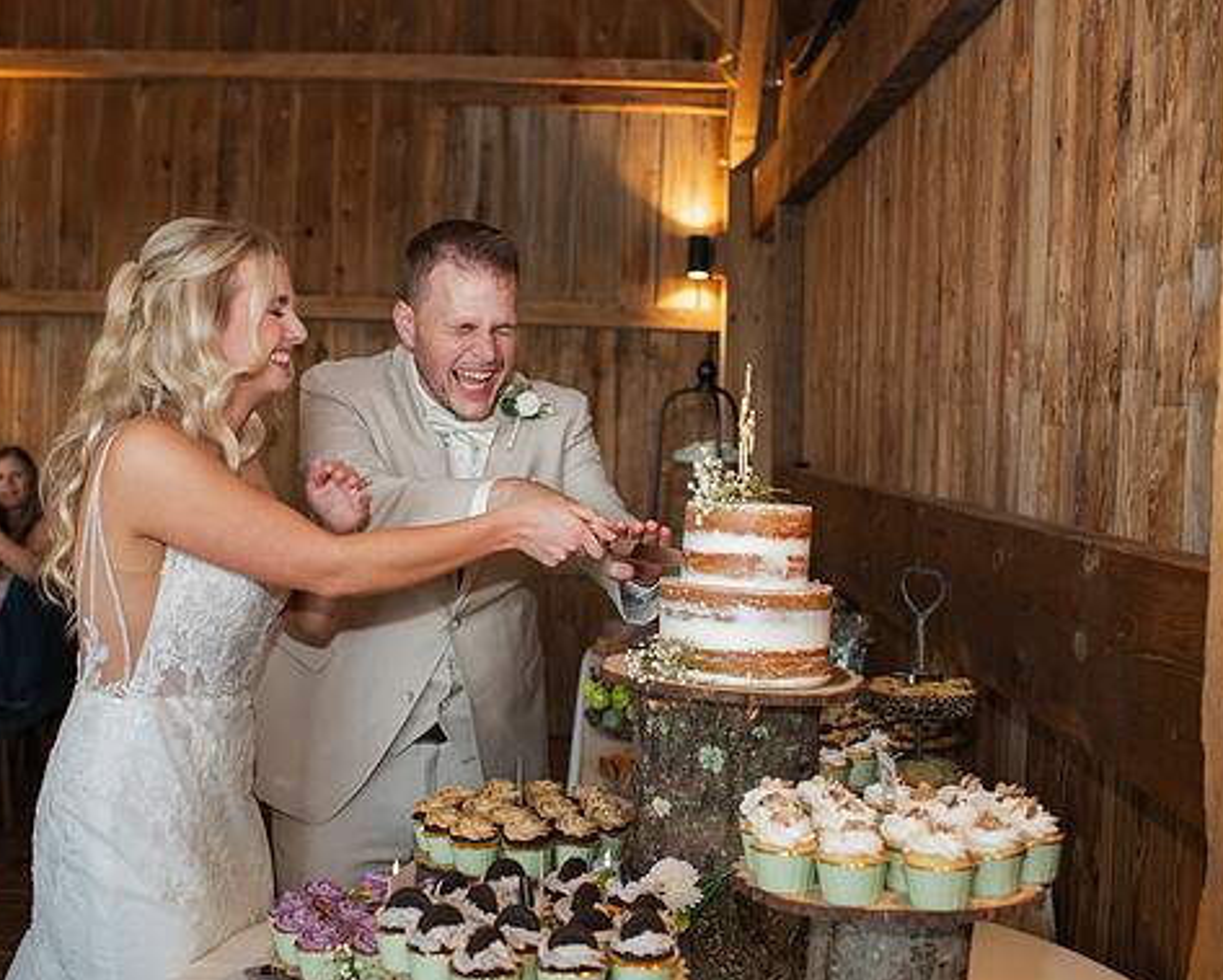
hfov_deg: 41.9
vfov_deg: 34.2
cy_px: 470
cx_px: 543
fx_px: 1594
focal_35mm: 44
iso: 1000
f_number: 3.2
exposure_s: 1/200
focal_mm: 35
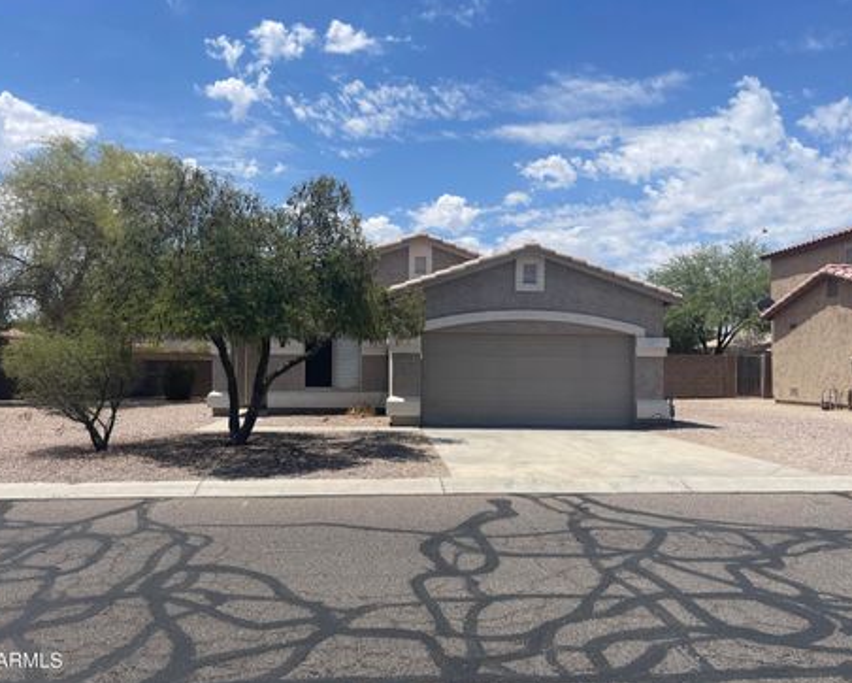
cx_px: 415
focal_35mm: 27
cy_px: 339
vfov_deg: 53.2
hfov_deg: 64.0
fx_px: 681
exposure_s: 1/4902
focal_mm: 5.1
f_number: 1.6
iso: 32
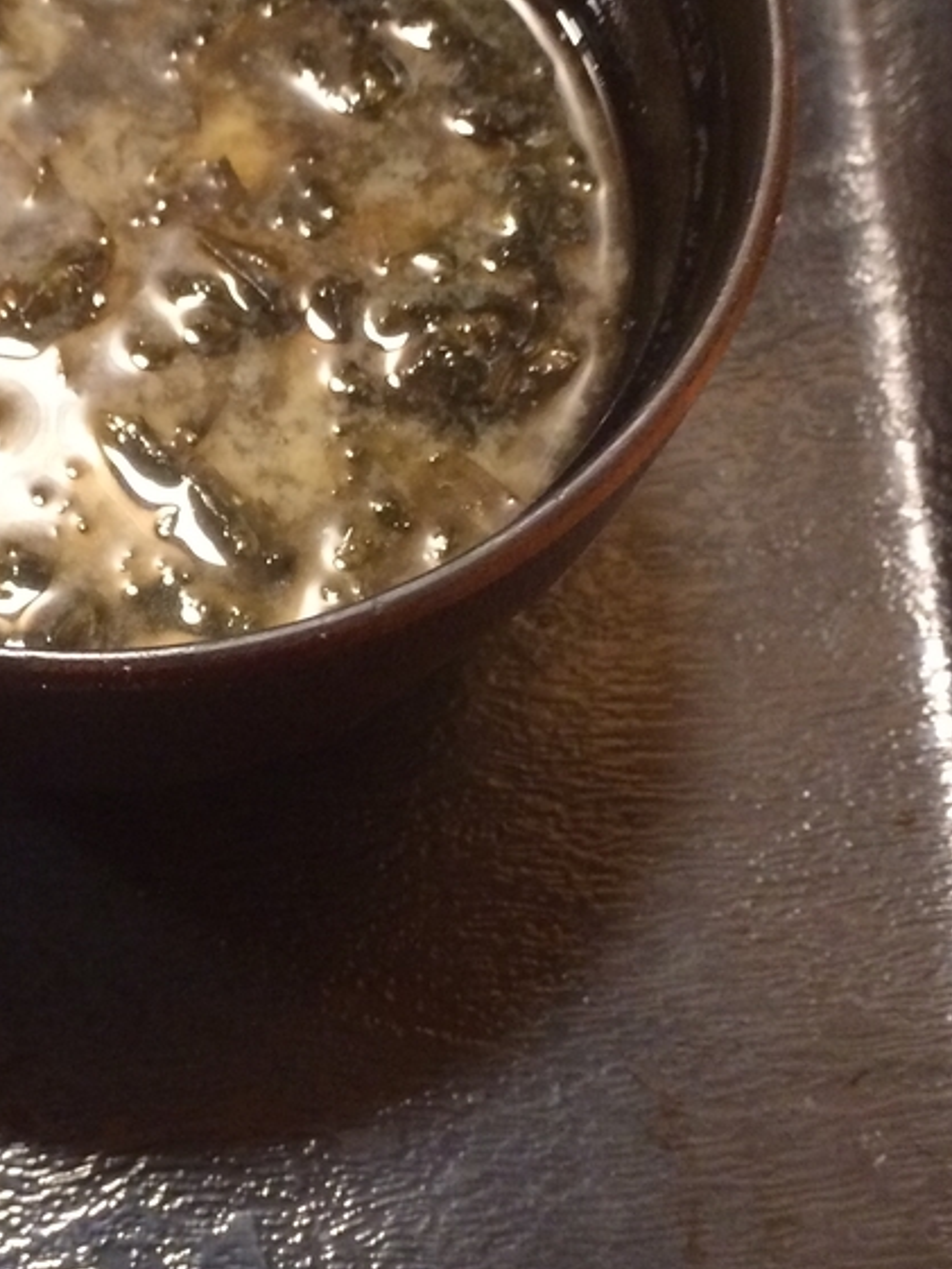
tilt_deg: -70.7
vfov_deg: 31.2
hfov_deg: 23.0
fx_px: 2273
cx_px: 79
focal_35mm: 62
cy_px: 552
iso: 250
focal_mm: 4.15
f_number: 2.2
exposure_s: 1/30
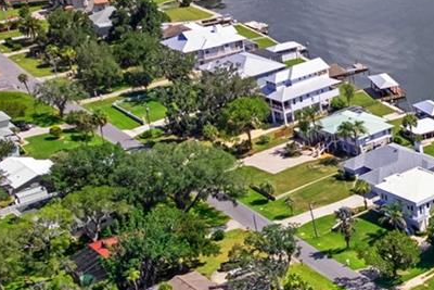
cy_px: 146
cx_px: 737
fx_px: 1061
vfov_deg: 15.5
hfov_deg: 18.8
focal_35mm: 88
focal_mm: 8.38
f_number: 2.8
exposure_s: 1/2500
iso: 100
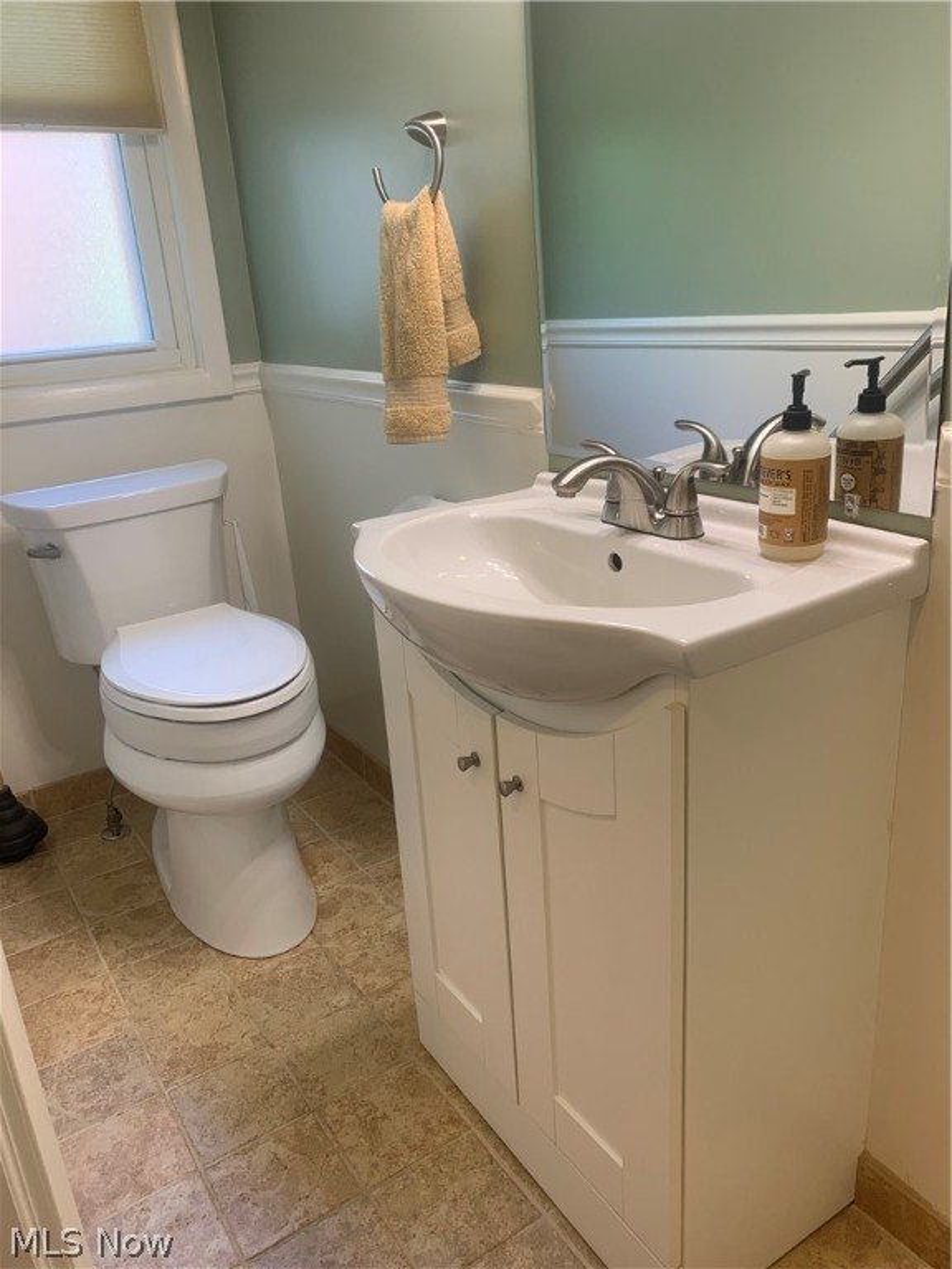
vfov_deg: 67.3
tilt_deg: -18.0
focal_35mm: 26
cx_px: 476
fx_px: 953
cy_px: 634
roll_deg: +4.1
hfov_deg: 53.1
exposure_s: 1/60
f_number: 1.8
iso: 100
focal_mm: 4.25
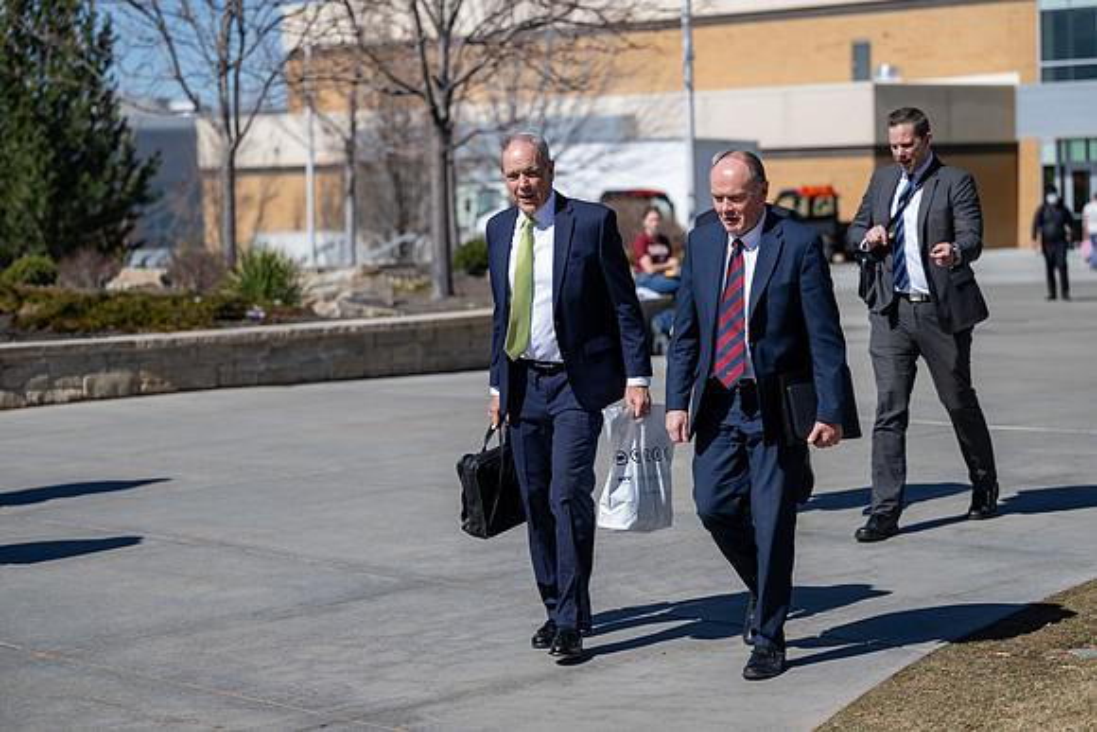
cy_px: 366
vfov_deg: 15.2
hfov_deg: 22.6
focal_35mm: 90
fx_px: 2743
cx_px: 548
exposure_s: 1/3200
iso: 100
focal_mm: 90
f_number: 2.8
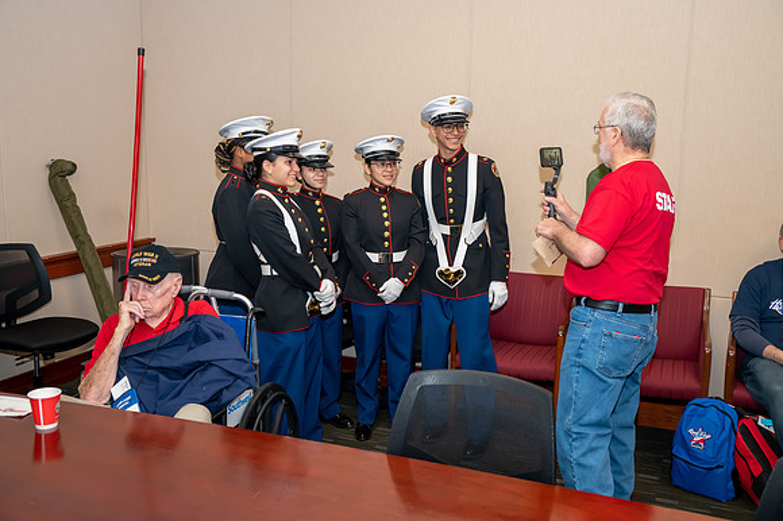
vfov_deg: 36.8
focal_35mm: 36
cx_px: 392
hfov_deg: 53.2
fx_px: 783
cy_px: 260
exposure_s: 1/160
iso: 6400
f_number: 5
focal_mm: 36
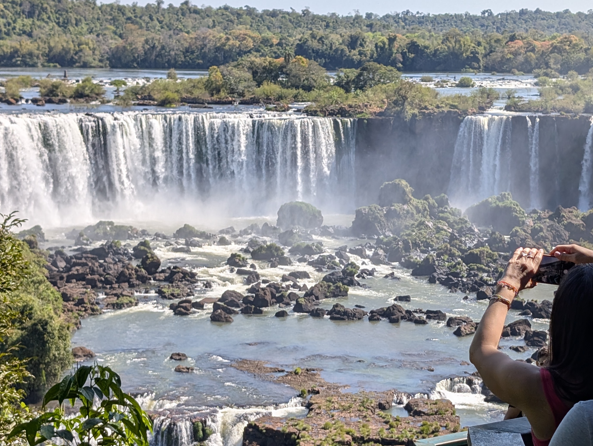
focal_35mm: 73
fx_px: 1252
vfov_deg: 20.1
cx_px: 364
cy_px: 310
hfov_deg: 26.6
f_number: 1.68
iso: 23
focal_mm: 6.9
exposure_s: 1/992
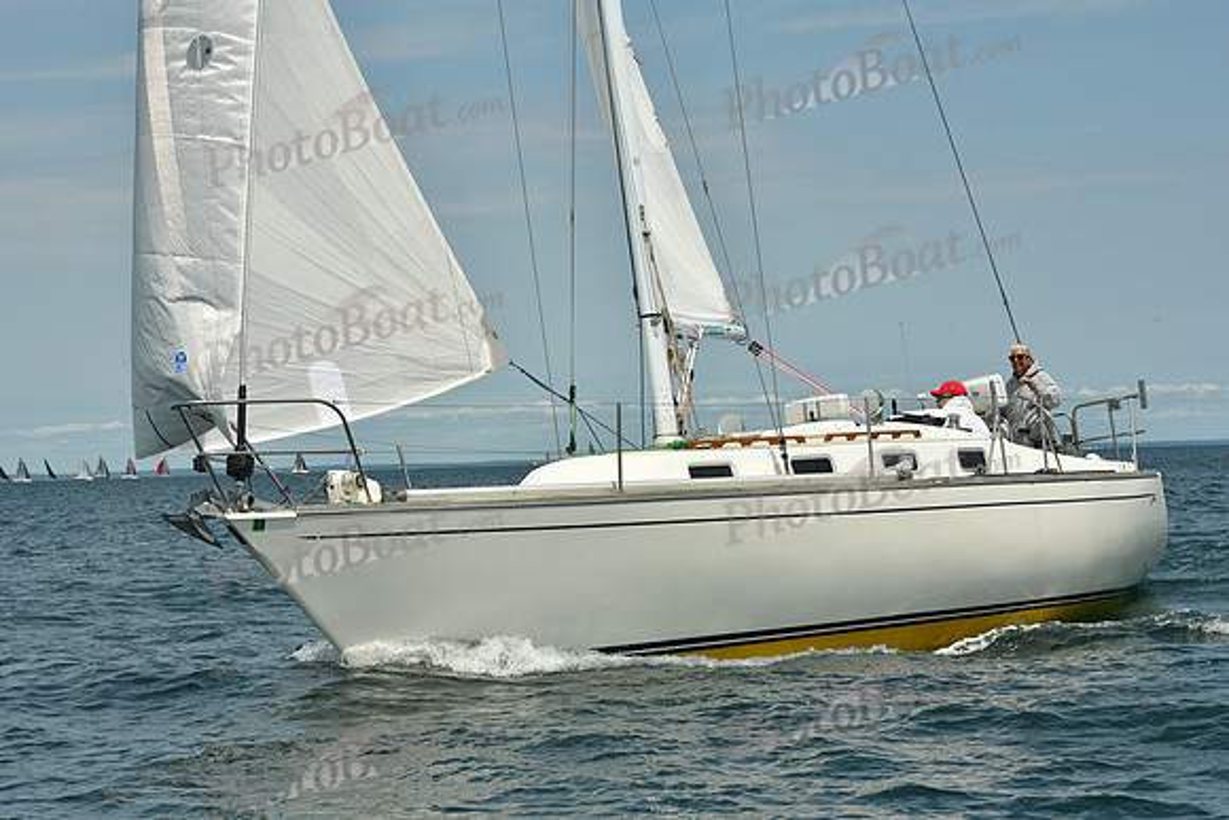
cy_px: 410
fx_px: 3073
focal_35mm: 90
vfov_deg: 15.2
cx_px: 614
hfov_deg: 22.6
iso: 320
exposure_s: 1/1000
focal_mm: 90
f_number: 11
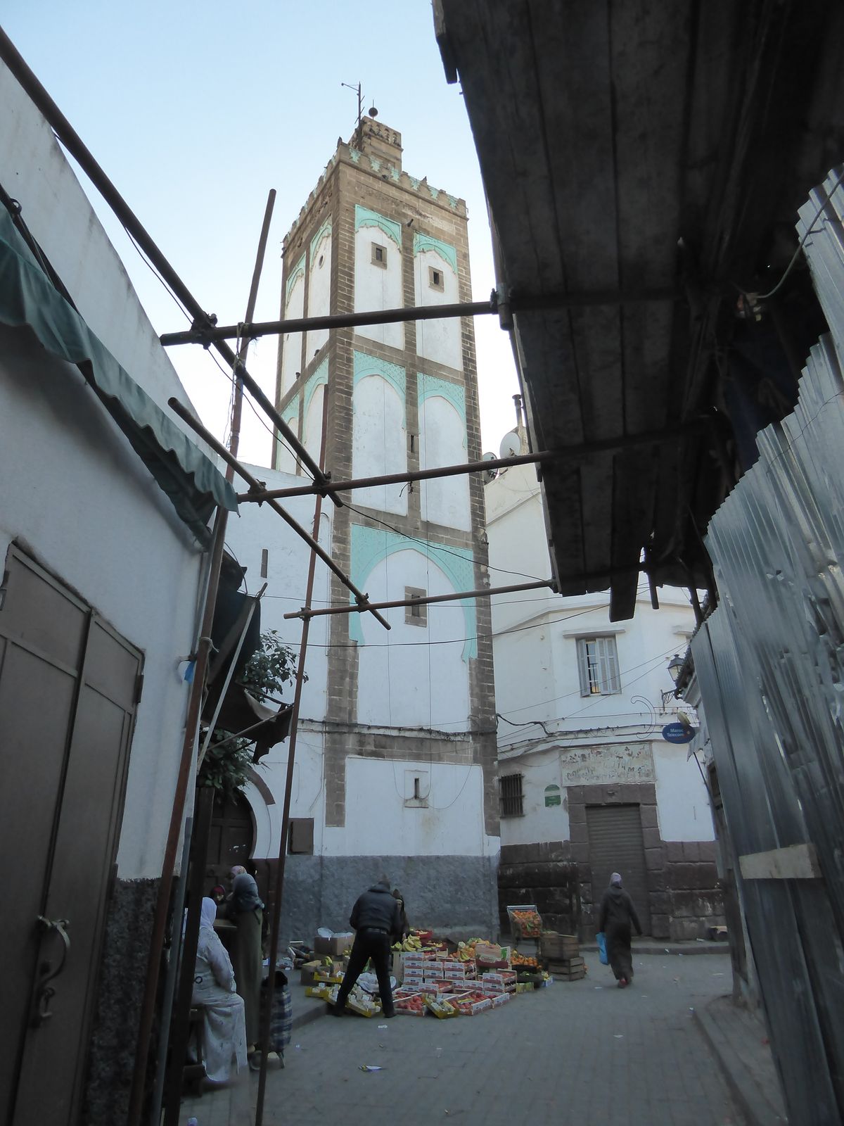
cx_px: 422
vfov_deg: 69.4
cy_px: 563
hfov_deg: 54.9
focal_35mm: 25
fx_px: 813
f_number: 3.3
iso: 160
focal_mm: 4.3
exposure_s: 1/160
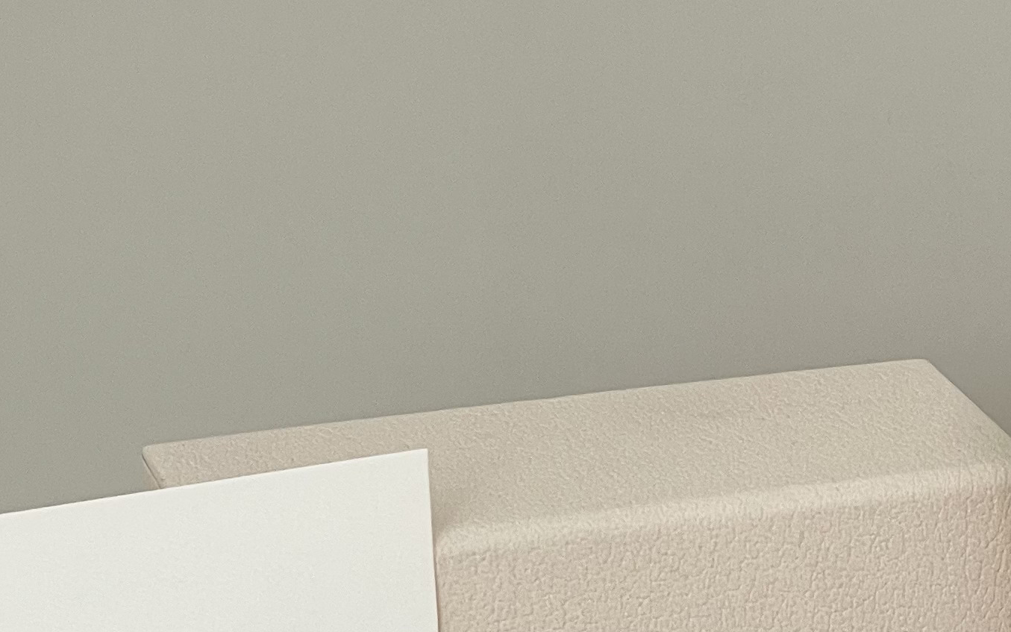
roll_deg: +1.2
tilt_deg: -20.6
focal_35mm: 164
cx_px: 763
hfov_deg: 12.7
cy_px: 603
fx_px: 4519
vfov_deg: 8.0
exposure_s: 1/99
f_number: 2
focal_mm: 6
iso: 50
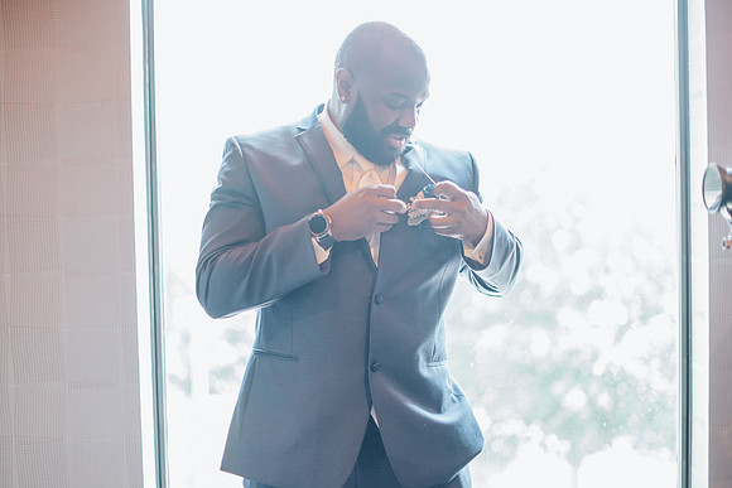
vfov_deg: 23.8
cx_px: 348
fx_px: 1156
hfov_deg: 35.1
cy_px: 274
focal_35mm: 57
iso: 1000
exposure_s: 1/320
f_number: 1.6
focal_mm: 50
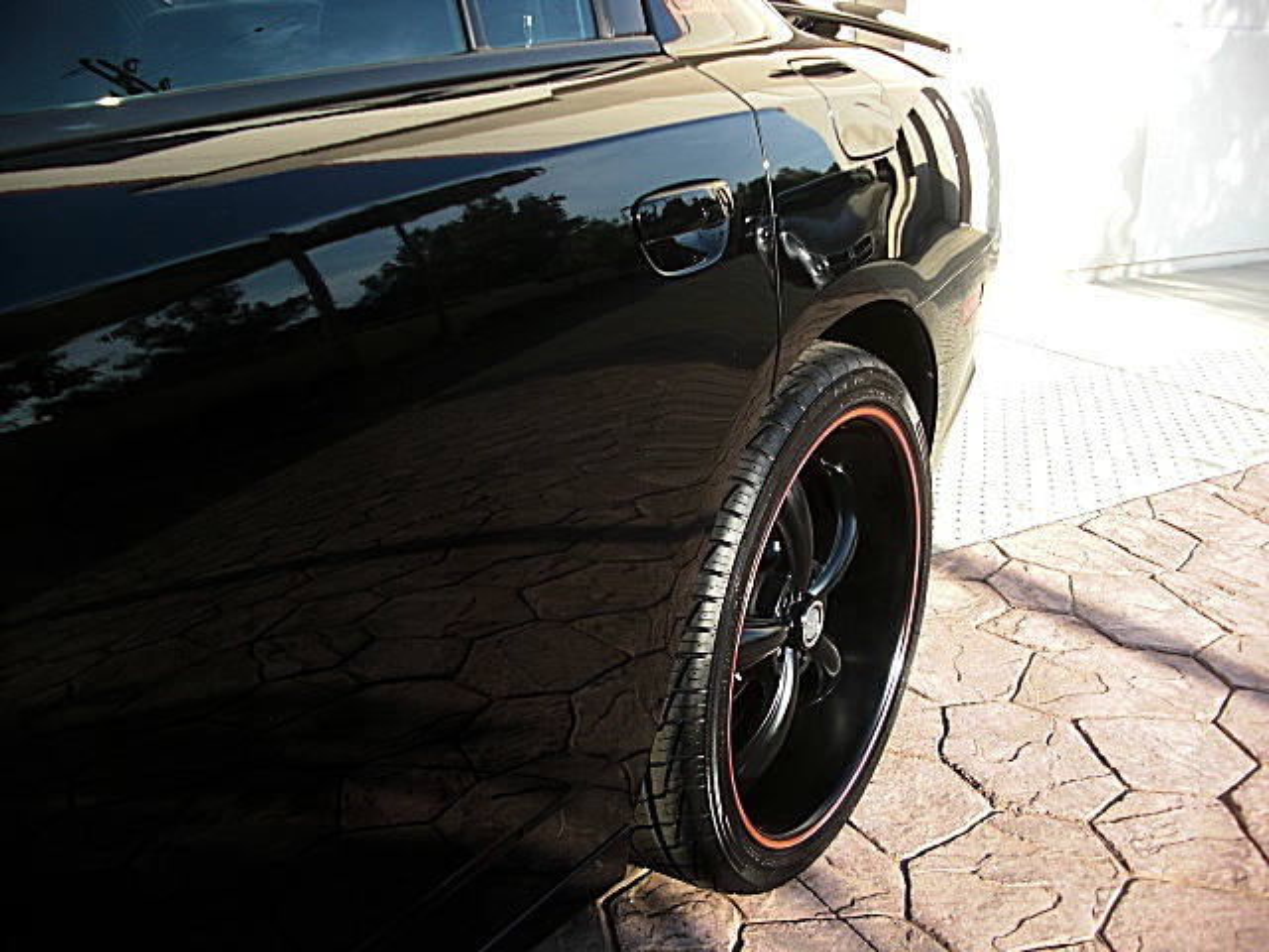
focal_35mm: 36
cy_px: 476
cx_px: 634
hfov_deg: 51.4
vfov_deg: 39.7
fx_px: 1320
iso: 50
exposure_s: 1/200
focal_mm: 6.3
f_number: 2.8
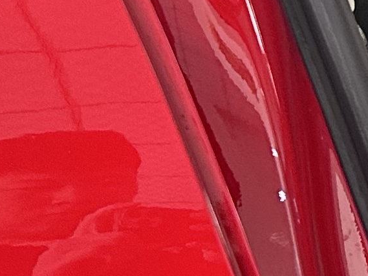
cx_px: 935
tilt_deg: -19.6
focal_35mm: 170
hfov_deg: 9.9
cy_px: -20
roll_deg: -1.3
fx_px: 1808
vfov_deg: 8.7
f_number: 1.78
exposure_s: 1/60
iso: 400
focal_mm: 6.86
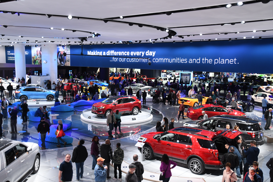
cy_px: 91
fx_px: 296
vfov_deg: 34.2
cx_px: 136
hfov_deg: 49.6
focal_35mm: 39
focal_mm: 26
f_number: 3.8
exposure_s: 1/320
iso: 1250
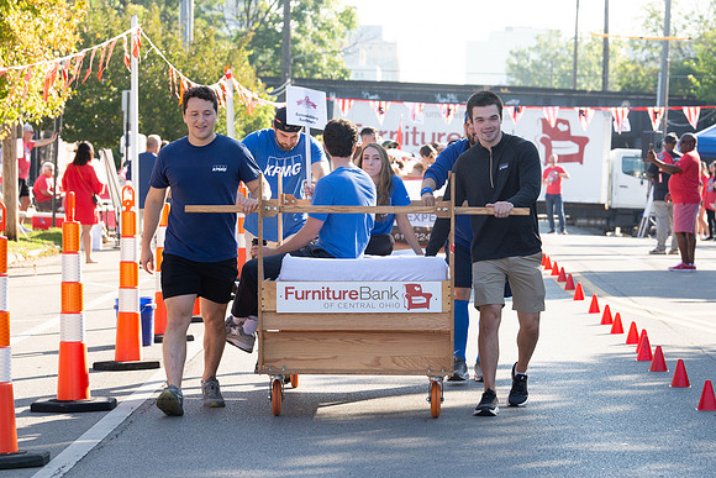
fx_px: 3036
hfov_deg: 13.4
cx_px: 325
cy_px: 241
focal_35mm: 153
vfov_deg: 9.0
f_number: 7.1
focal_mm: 122
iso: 200
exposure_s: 1/250
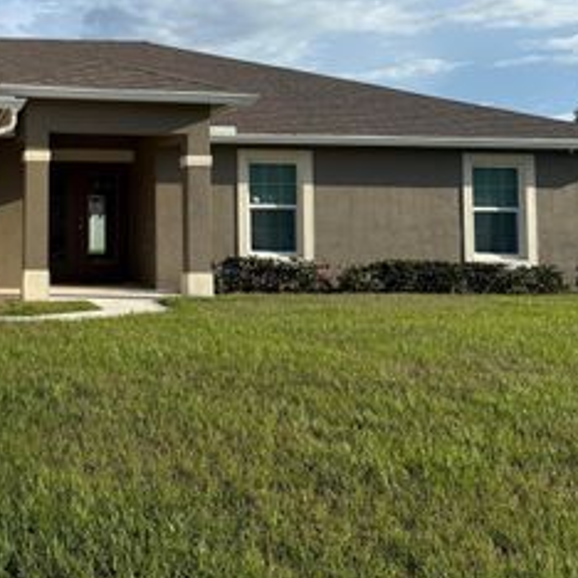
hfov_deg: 32.4
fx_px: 926
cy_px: 164
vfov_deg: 34.1
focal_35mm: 49
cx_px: 25
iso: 50
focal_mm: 5.96
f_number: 1.6
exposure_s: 1/3125
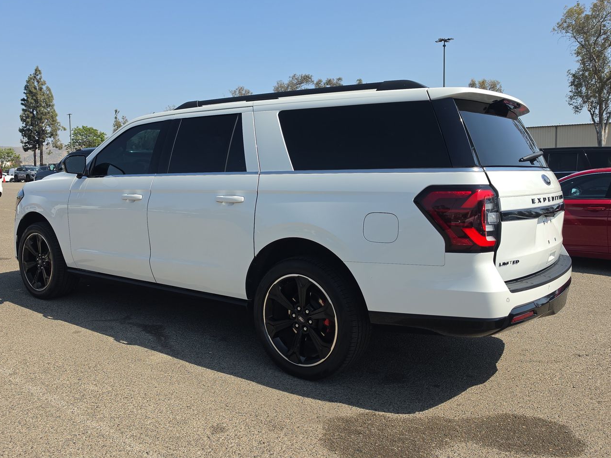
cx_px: 287
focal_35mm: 29
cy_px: 207
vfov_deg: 48.2
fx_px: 512
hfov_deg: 61.6
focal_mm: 6.5
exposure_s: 1/820
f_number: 1.4
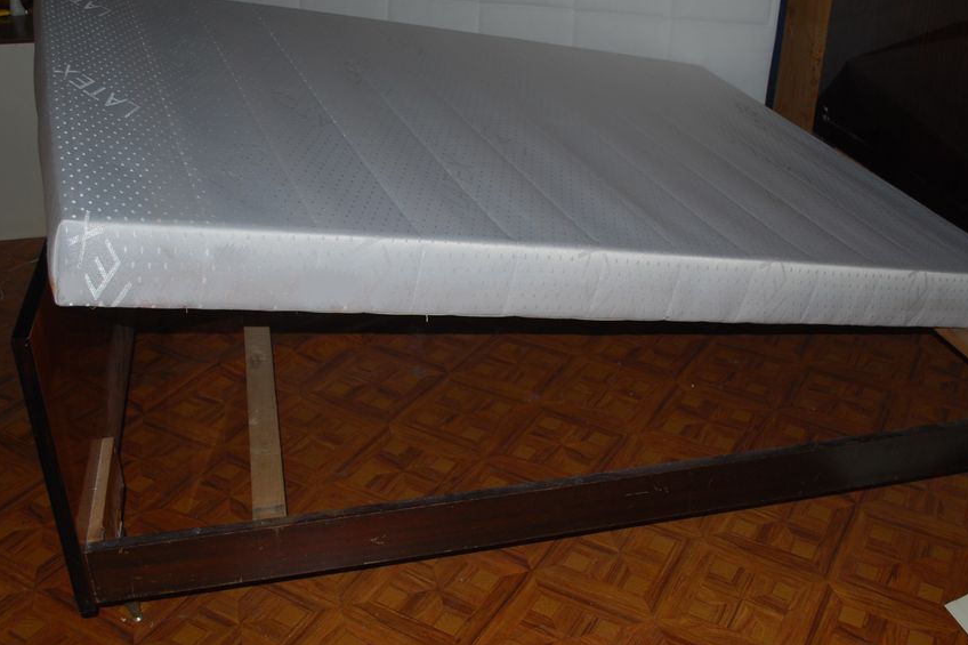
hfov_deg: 49.4
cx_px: 549
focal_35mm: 39
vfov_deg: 34.2
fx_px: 1048
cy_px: 289
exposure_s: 1/60
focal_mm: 22
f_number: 4
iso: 200
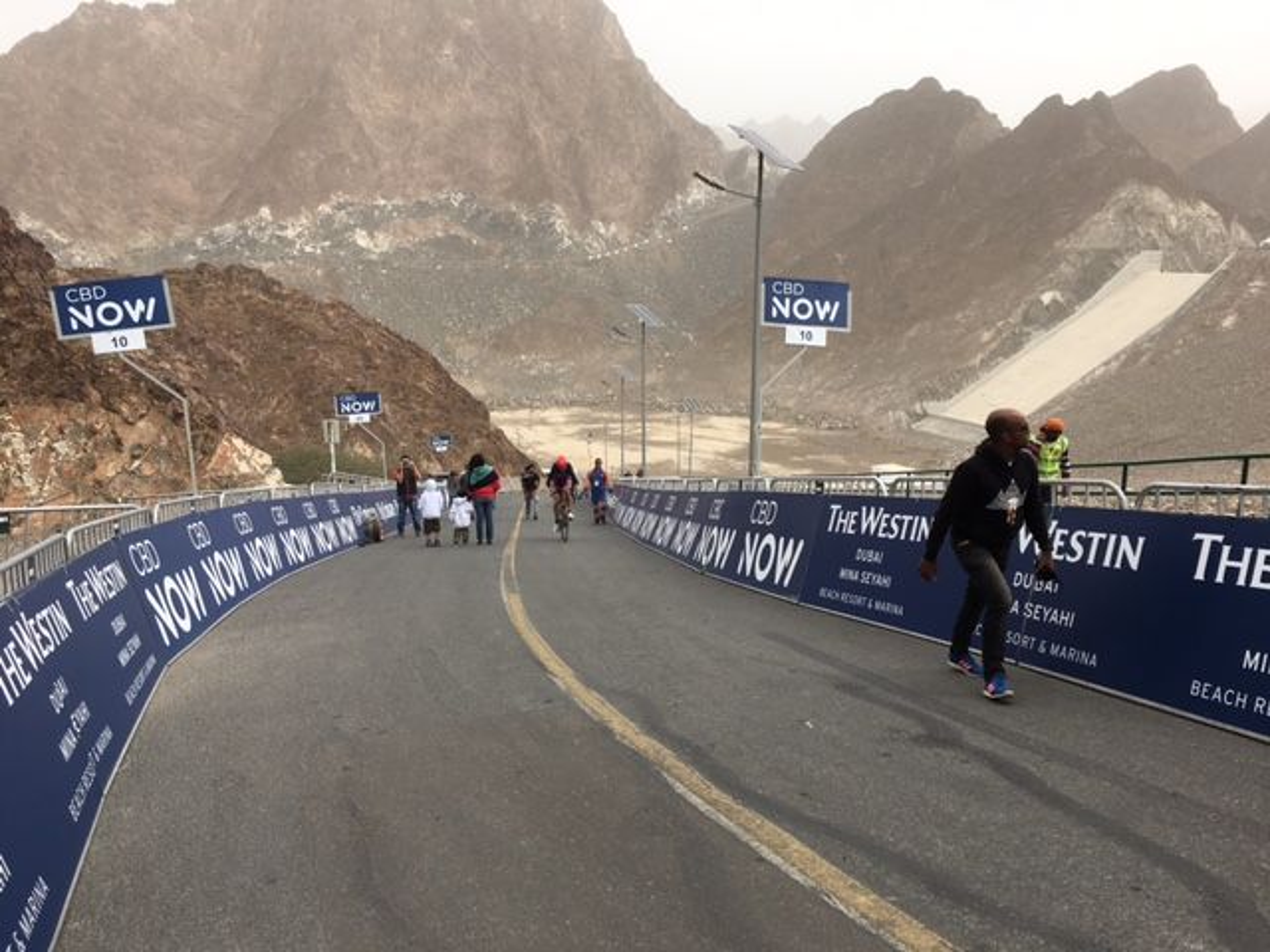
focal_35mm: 29
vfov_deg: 48.2
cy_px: 476
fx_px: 1064
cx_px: 635
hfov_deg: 61.7
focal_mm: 4.15
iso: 25
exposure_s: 1/793
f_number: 2.2
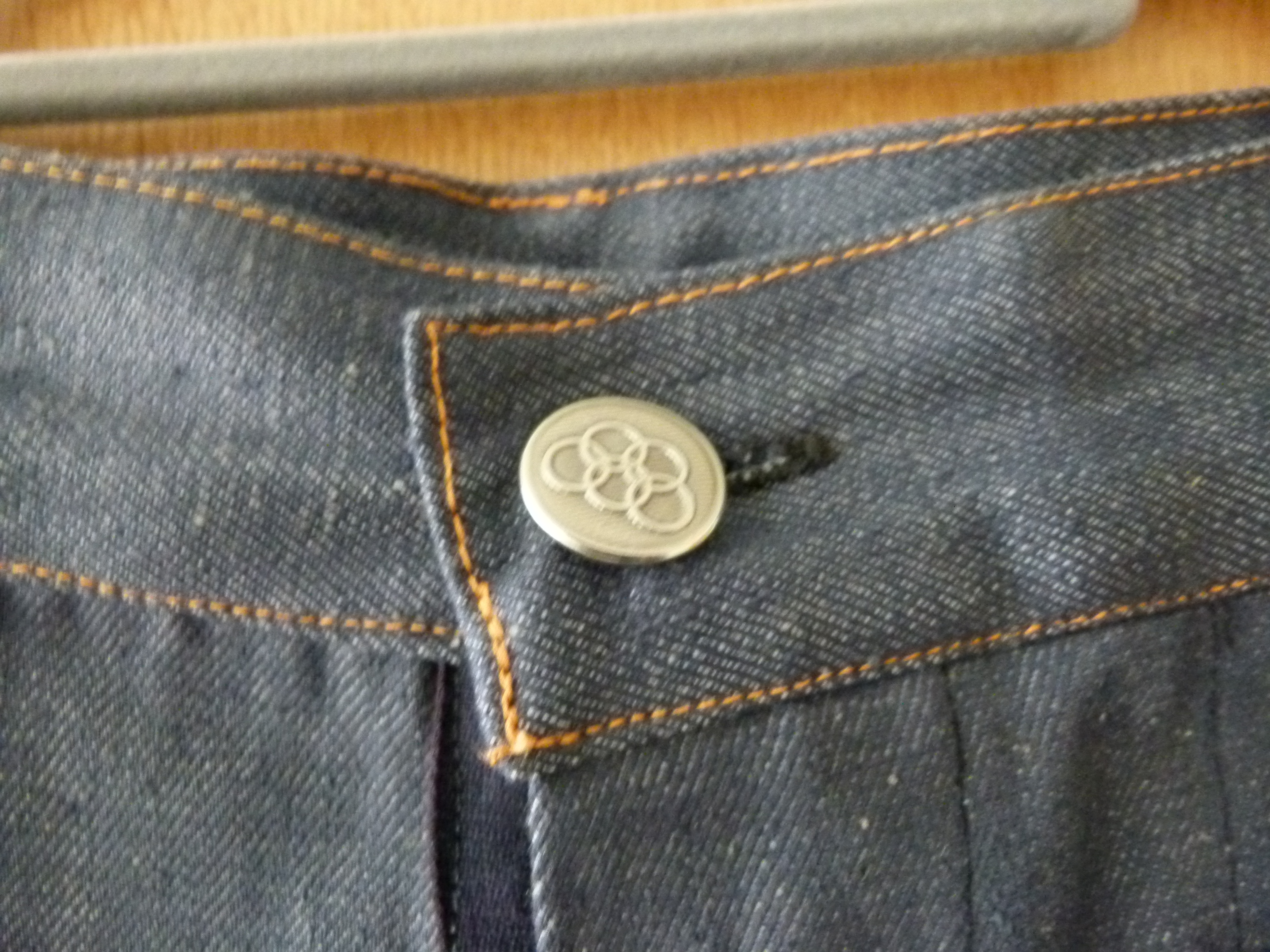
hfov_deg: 69.4
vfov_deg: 54.9
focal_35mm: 25
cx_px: 635
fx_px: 917
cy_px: 476
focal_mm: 4.5
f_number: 2.8
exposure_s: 1/40
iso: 800
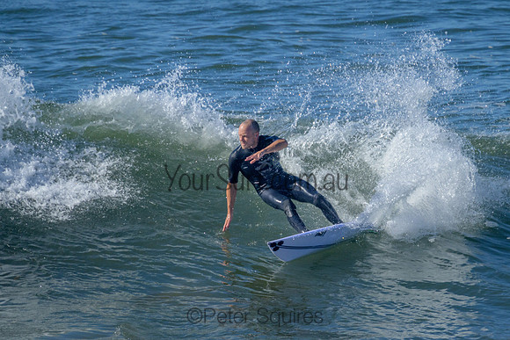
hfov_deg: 2.0
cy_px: 178
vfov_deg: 1.3
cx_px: 325
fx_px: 14464
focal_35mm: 1021
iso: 1000
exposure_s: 1/2000
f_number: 11
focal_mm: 800
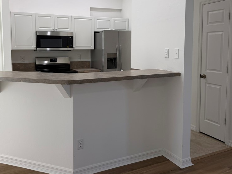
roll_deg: +0.5
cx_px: 102
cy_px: 63
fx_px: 221
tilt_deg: -4.8
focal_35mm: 33
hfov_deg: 55.2
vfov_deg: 42.6
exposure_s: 1/120
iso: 64
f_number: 1.78
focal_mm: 6.76
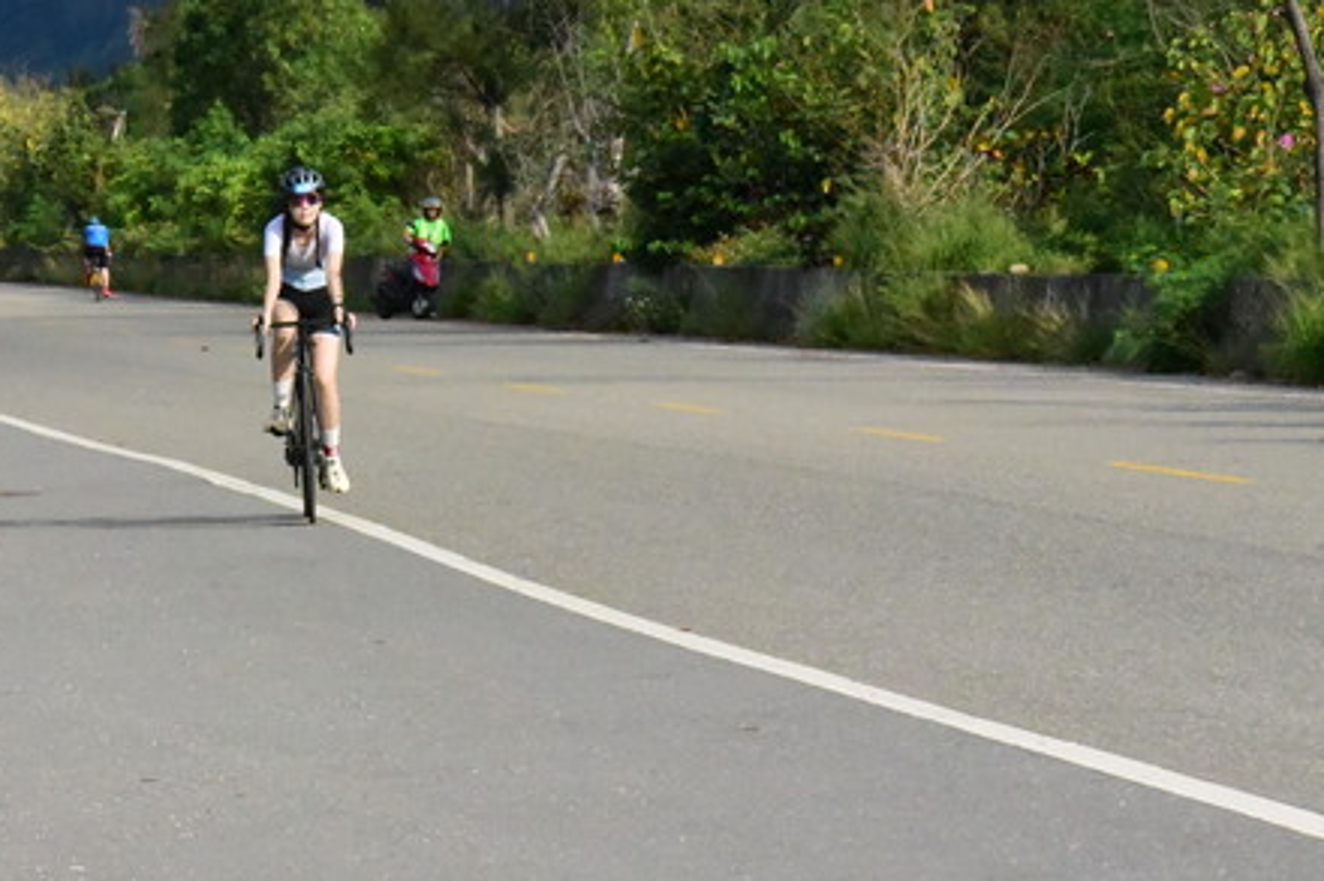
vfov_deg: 5.0
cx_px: 313
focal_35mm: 275
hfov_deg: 7.5
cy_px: 230
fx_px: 10110
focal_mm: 155
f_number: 25
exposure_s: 1/4000
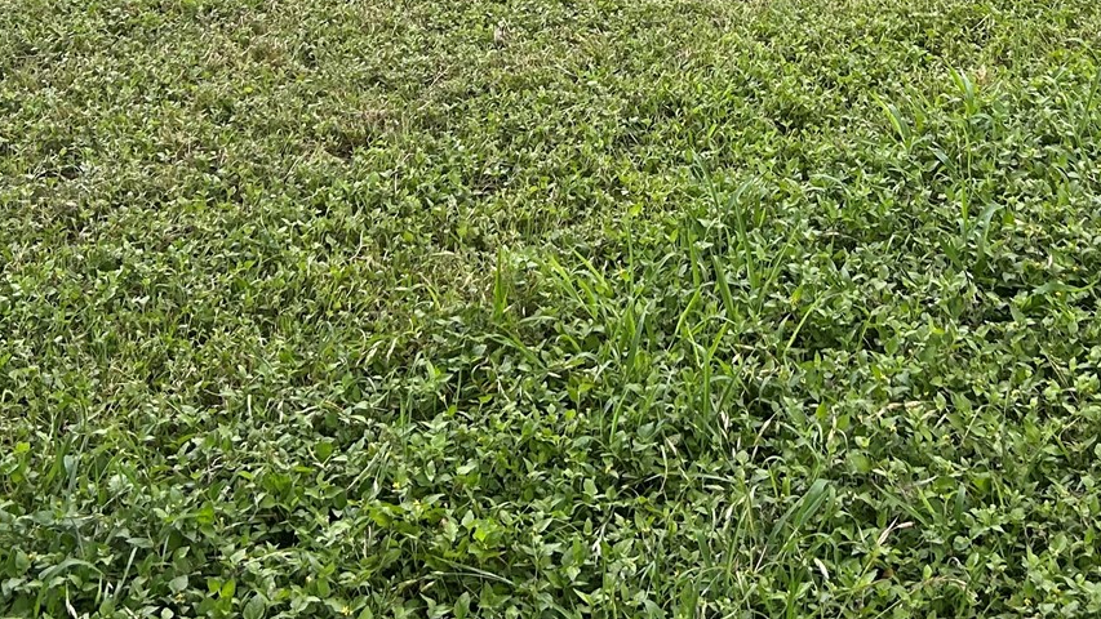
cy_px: -348
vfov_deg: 16.0
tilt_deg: -12.9
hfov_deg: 30.8
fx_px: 1985
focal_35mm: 68
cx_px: 718
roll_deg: -0.8
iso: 50
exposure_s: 1/326
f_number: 1.5
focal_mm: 5.7
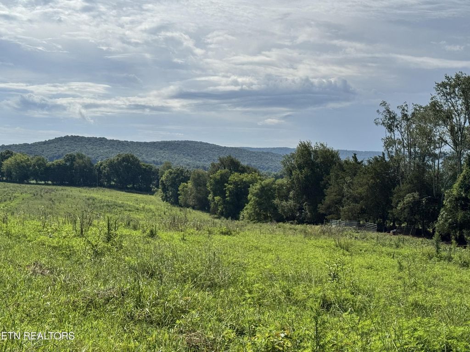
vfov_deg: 30.3
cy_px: 176
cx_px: 235
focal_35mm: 48
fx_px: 652
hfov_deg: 39.7
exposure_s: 1/15385
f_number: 1.78
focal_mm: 6.76
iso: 80
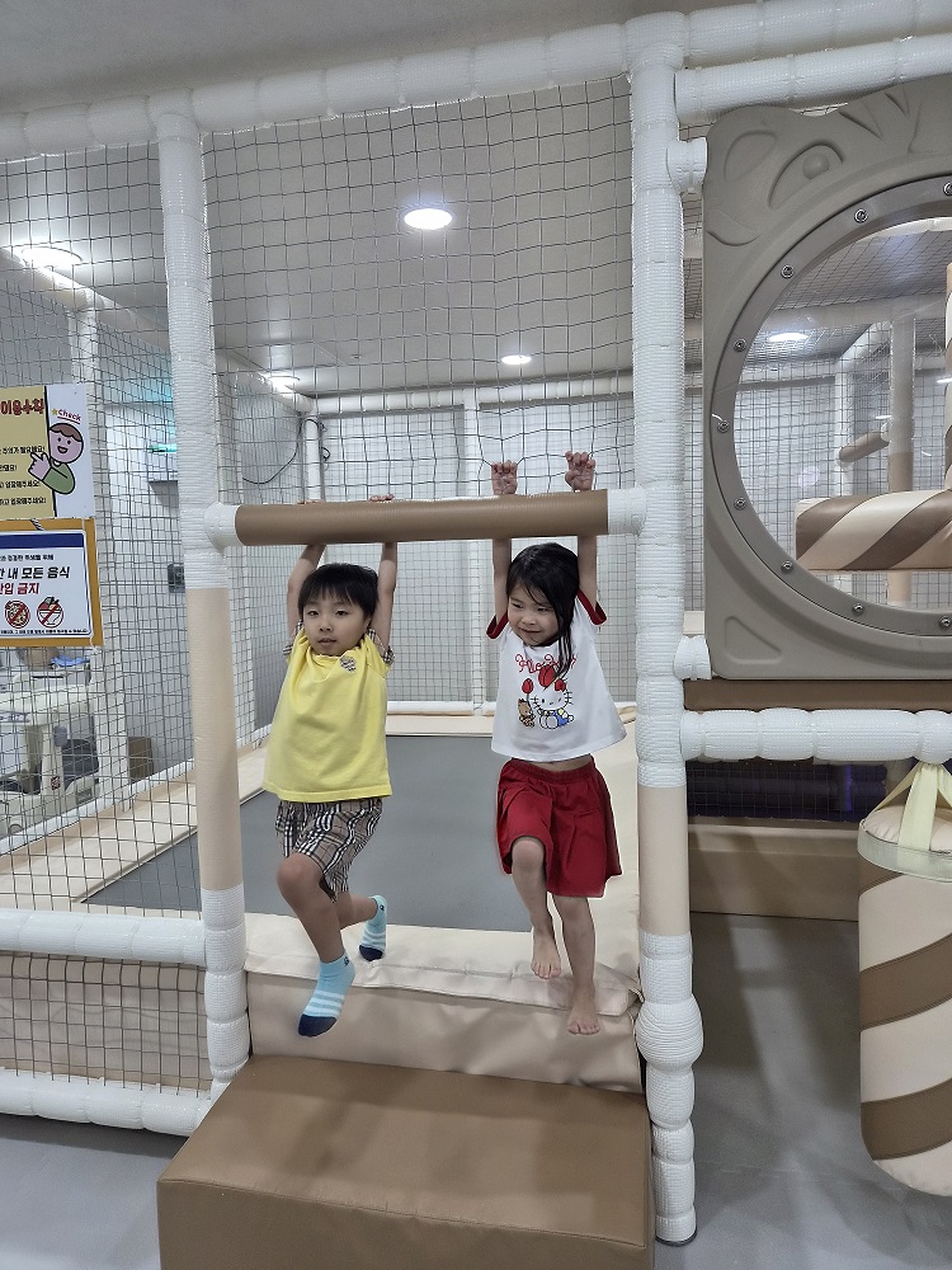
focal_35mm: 23
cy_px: 635
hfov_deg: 58.9
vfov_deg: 73.9
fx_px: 843
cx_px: 476
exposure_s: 1/120
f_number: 1.8
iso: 125
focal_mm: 5.4
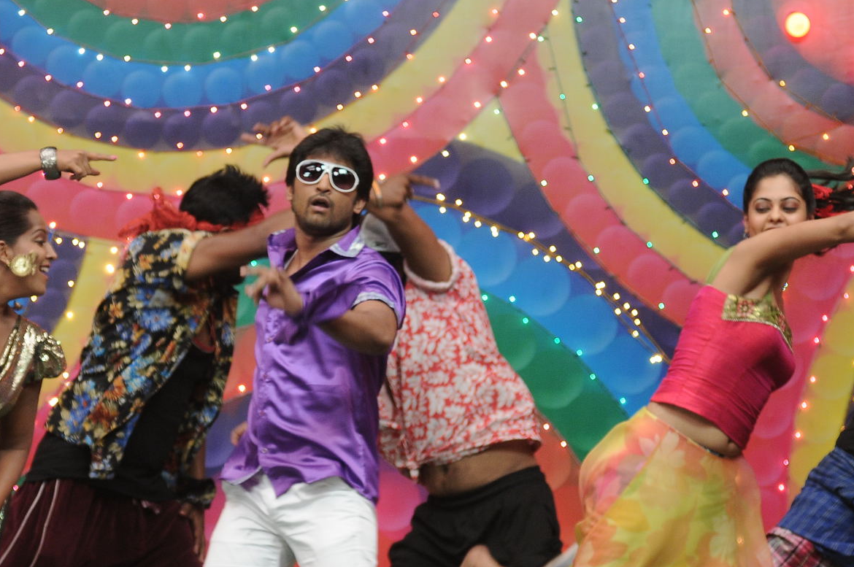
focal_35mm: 315
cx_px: 289
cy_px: 416
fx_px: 7463
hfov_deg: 6.5
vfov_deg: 4.4
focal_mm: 120
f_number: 2.8
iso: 500
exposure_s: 1/100
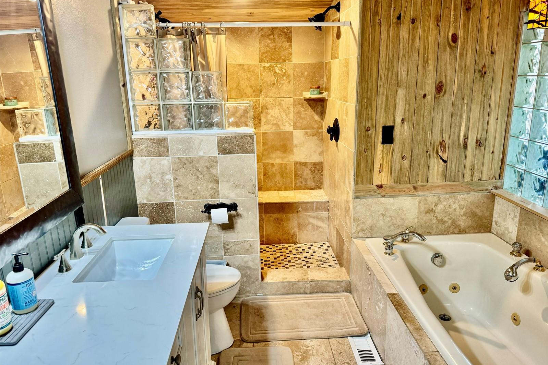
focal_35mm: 25
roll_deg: +0.8
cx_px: 274
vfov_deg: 51.3
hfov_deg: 71.5
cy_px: 173
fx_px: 380
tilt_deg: -15.1
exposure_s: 1/60
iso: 200
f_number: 1.78
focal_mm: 6.76
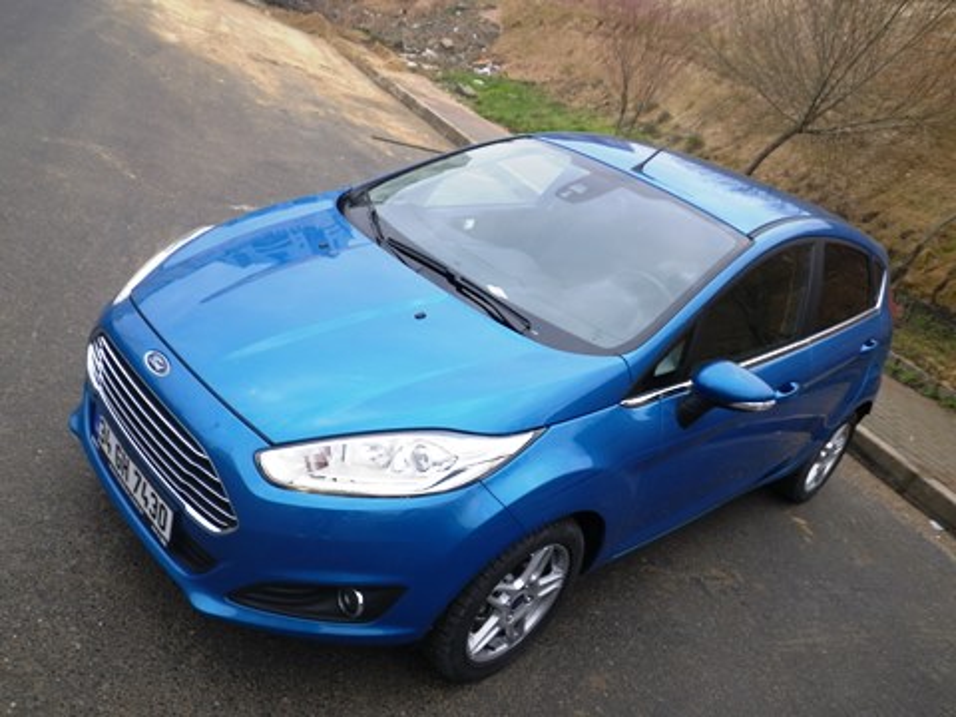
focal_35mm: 28
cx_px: 478
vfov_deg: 49.7
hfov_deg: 63.4
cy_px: 358
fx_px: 773
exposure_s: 1/50
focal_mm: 5
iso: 80
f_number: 3.5
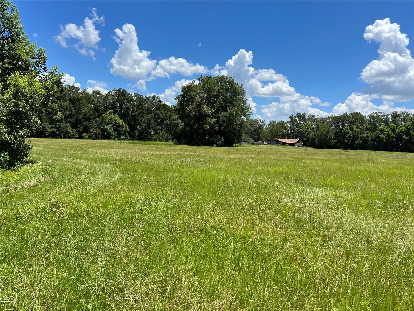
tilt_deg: -1.7
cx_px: 207
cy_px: 156
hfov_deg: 67.3
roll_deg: -3.4
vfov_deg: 53.1
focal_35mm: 26
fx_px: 311
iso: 50
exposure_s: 1/4444
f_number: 1.5
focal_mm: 5.7
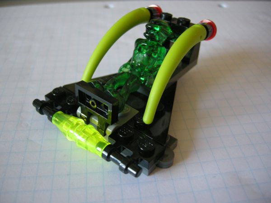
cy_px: 102
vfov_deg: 39.7
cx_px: 136
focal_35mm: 36
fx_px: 282
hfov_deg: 51.4
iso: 255
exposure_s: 1/55.4
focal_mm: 7.5
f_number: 2.7
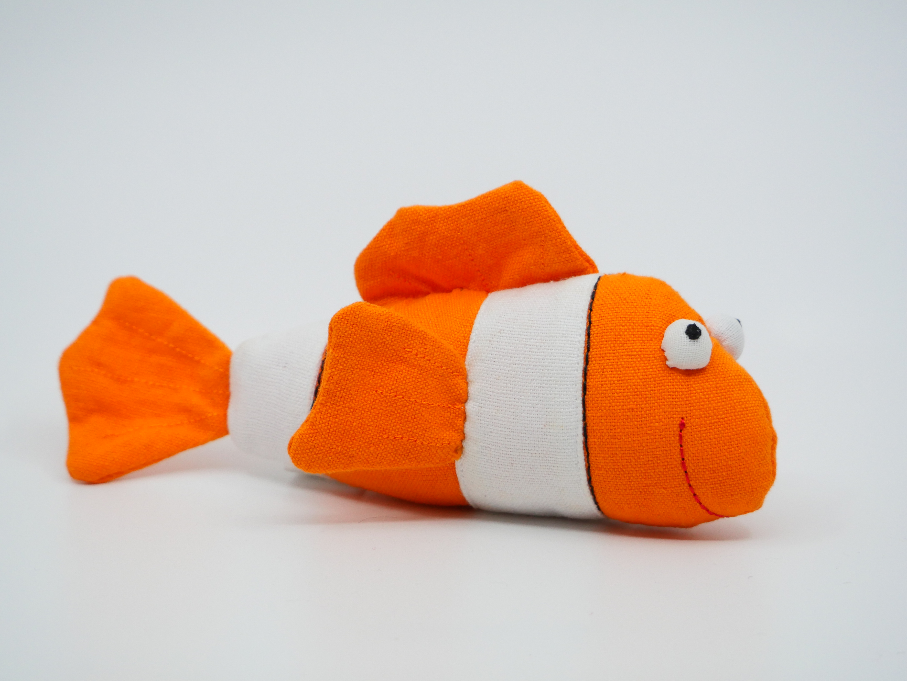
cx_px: 454
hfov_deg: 5.8
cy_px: 340
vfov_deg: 4.3
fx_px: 8961
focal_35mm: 342
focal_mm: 171
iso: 640
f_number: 5.9
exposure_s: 1/400
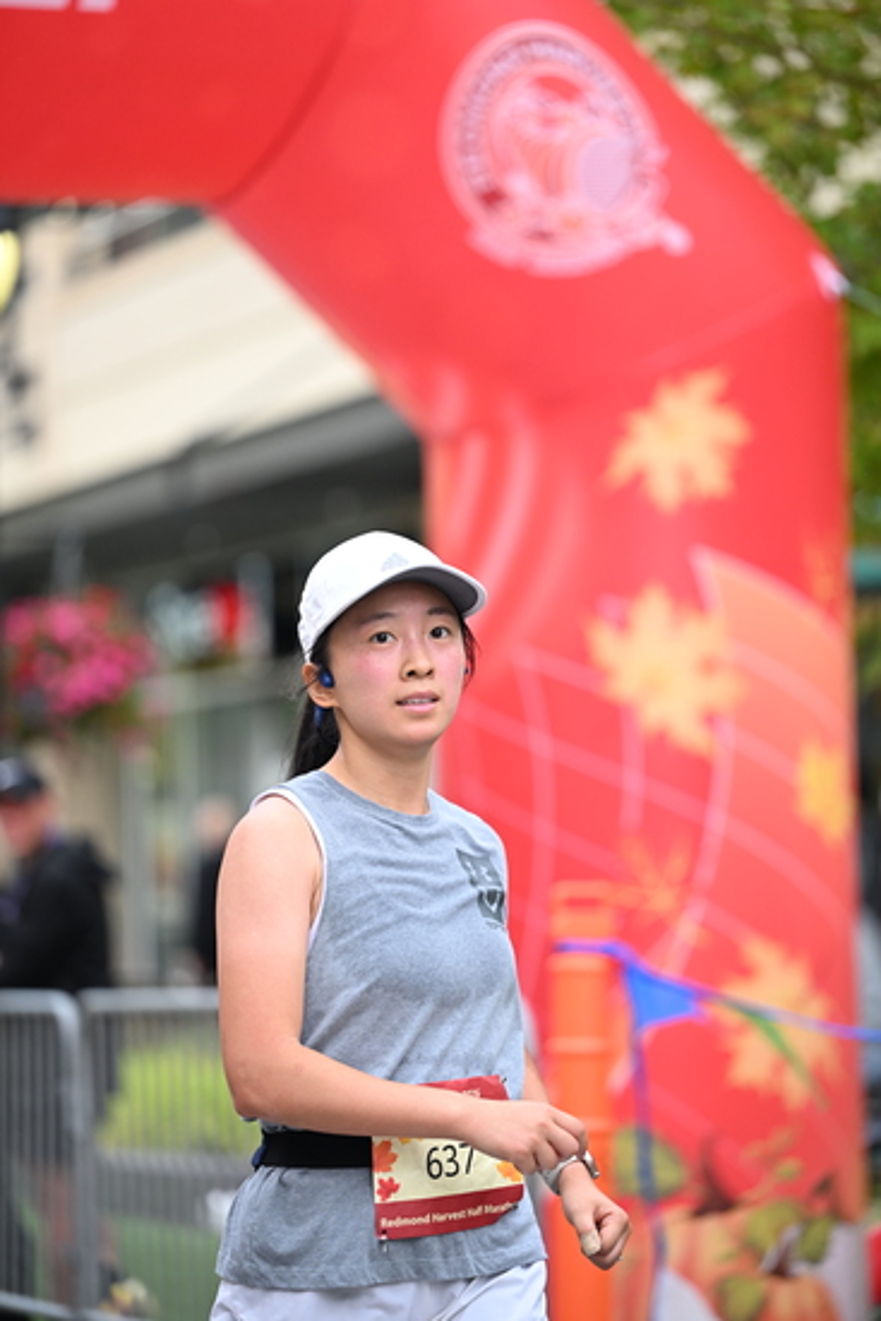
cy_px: 660
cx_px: 440
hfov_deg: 9.8
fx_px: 5136
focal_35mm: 140
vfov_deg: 14.6
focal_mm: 140
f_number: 2.8
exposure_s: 1/1600
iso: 1000
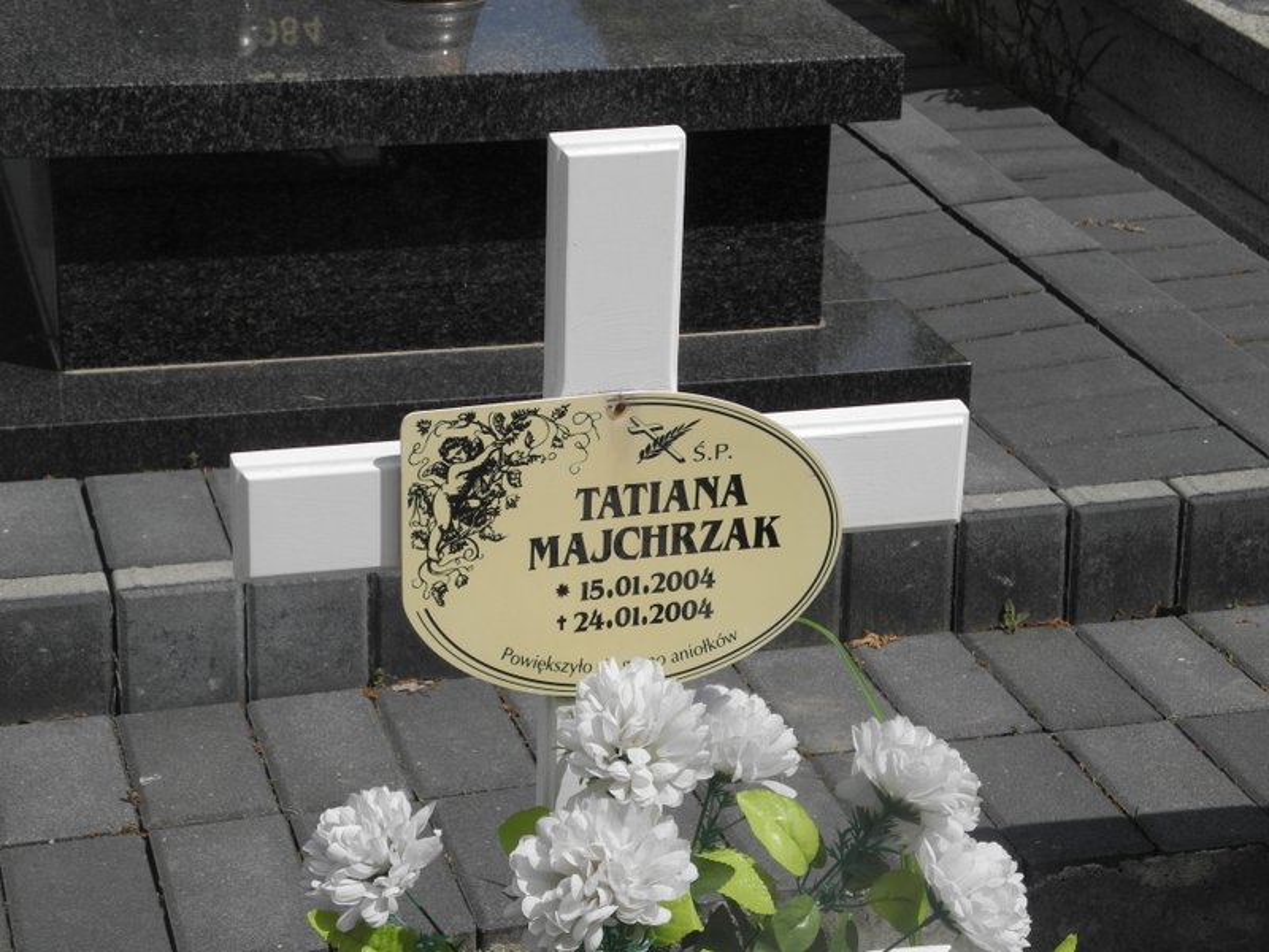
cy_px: 476
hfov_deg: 23.0
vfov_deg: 17.4
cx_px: 634
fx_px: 3116
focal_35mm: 85
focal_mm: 18.1
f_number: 5
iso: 100
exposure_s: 1/1250
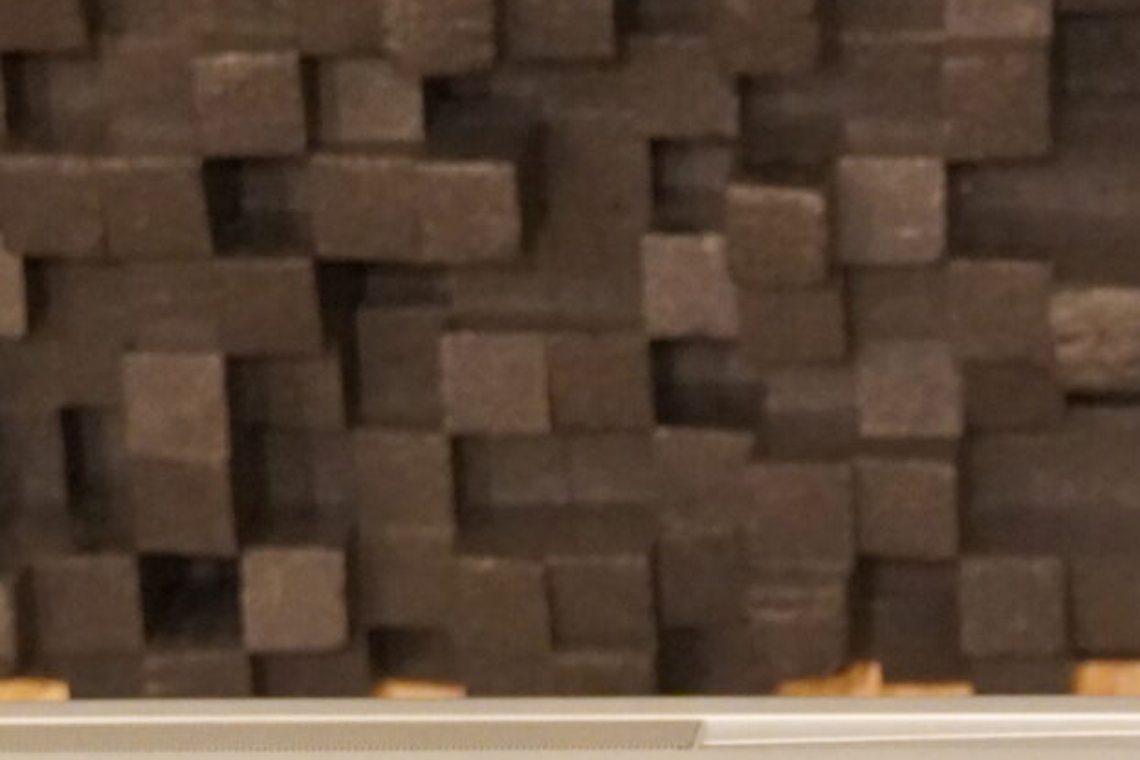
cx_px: 1730
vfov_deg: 7.9
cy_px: 941
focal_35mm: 173
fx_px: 5479
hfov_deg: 11.4
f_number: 2.8
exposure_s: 1/200
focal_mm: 28
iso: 4000
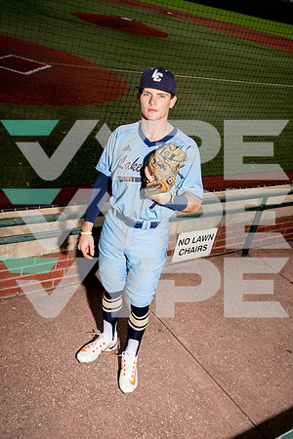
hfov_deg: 34.2
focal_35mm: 39
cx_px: 146
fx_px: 476
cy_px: 220
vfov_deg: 49.6
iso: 320
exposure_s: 1/250
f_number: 8
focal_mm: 39
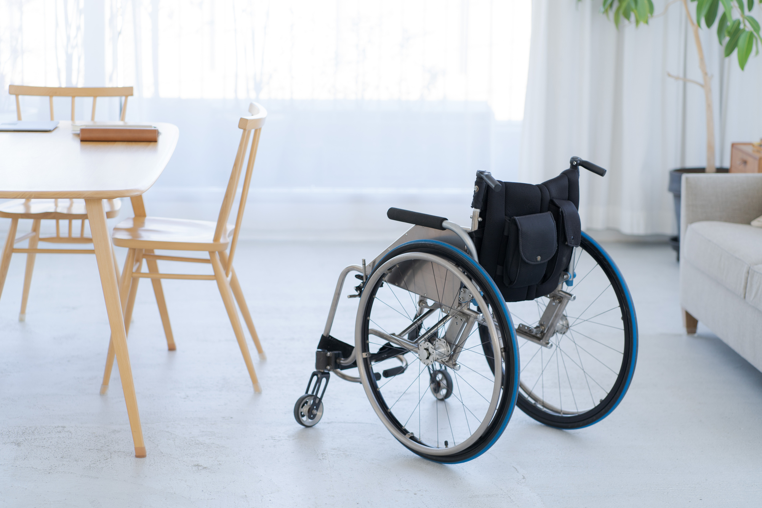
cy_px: 254
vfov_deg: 16.1
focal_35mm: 85
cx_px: 381
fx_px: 1799
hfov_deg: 23.9
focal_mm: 85
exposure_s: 1/125
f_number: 3.2
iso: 200
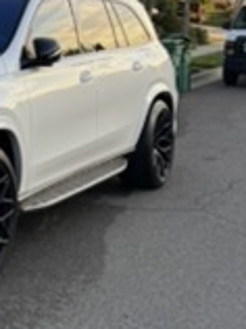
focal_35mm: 73
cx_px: -88
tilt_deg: -7.5
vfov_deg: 26.0
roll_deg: +1.7
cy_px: 42
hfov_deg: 18.5
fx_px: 694
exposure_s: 1/343
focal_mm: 6.76
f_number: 1.78
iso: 80
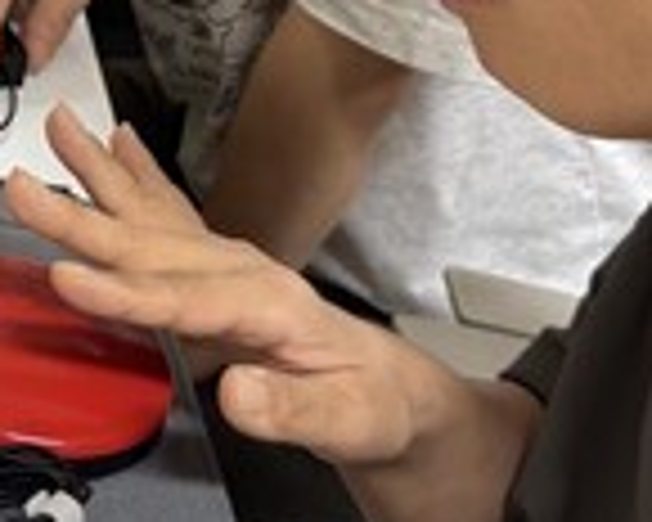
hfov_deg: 18.7
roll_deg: -9.7
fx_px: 1872
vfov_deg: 15.3
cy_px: -99
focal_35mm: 97
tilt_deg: -21.4
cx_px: -139
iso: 200
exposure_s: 1/60
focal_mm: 6.76
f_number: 1.78
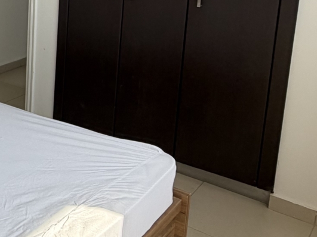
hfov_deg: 30.2
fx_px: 494
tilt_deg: -10.1
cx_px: -65
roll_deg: +0.4
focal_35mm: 54
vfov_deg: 25.7
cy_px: 4
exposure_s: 1/217
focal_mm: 2.22
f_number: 2.2
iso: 40
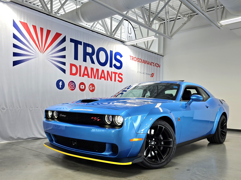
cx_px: 118
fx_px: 167
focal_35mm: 24
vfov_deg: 56.8
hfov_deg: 71.6
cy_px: 91
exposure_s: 1/120
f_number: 1.7
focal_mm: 6.3
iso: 40
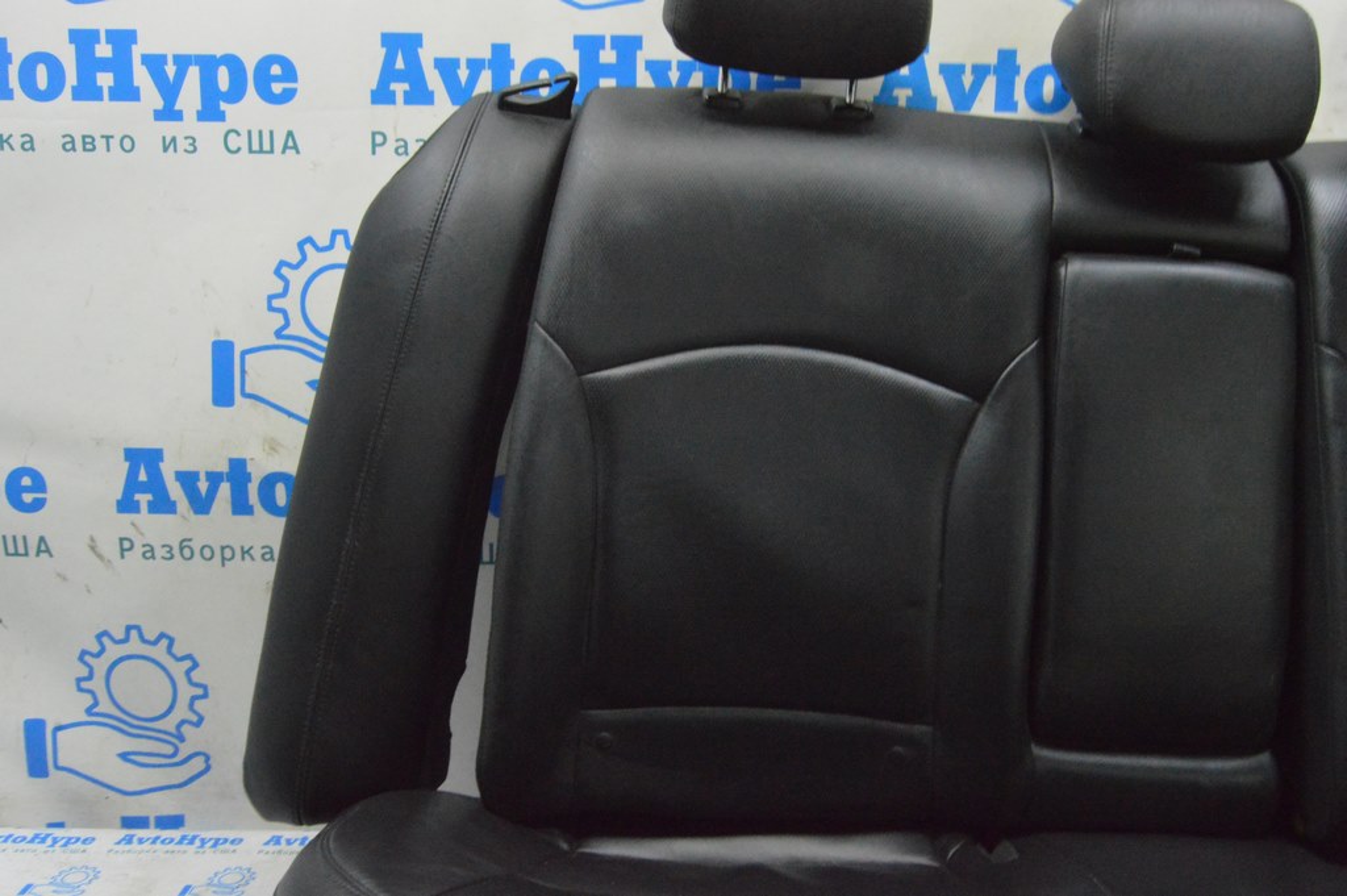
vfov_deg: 43.5
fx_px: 1122
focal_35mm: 30
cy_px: 448
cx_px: 674
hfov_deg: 62.0
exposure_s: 1/15
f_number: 20
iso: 6400
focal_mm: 20
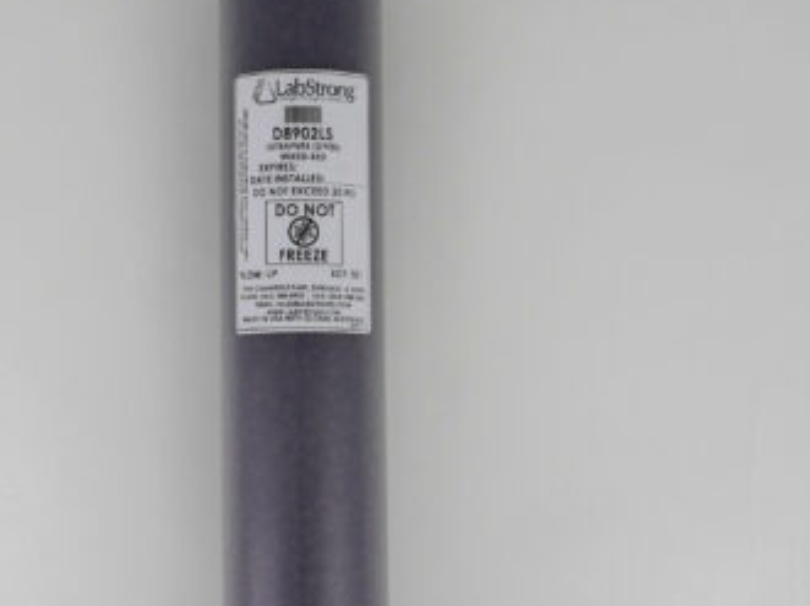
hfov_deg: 21.5
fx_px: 2128
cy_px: 341
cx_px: 304
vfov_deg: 16.2
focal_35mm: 91
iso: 500
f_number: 7.1
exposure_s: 1/80
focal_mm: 25
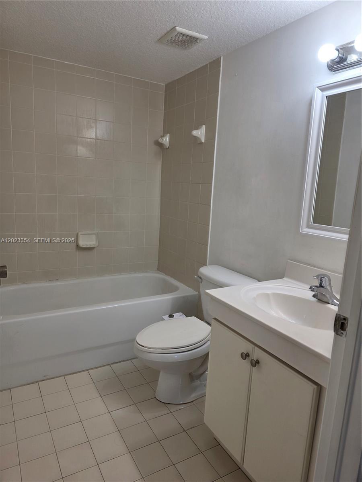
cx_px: 181
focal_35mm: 23
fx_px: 321
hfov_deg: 58.9
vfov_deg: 73.9
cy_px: 241
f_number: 1.7
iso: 32
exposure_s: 1/120
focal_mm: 6.3
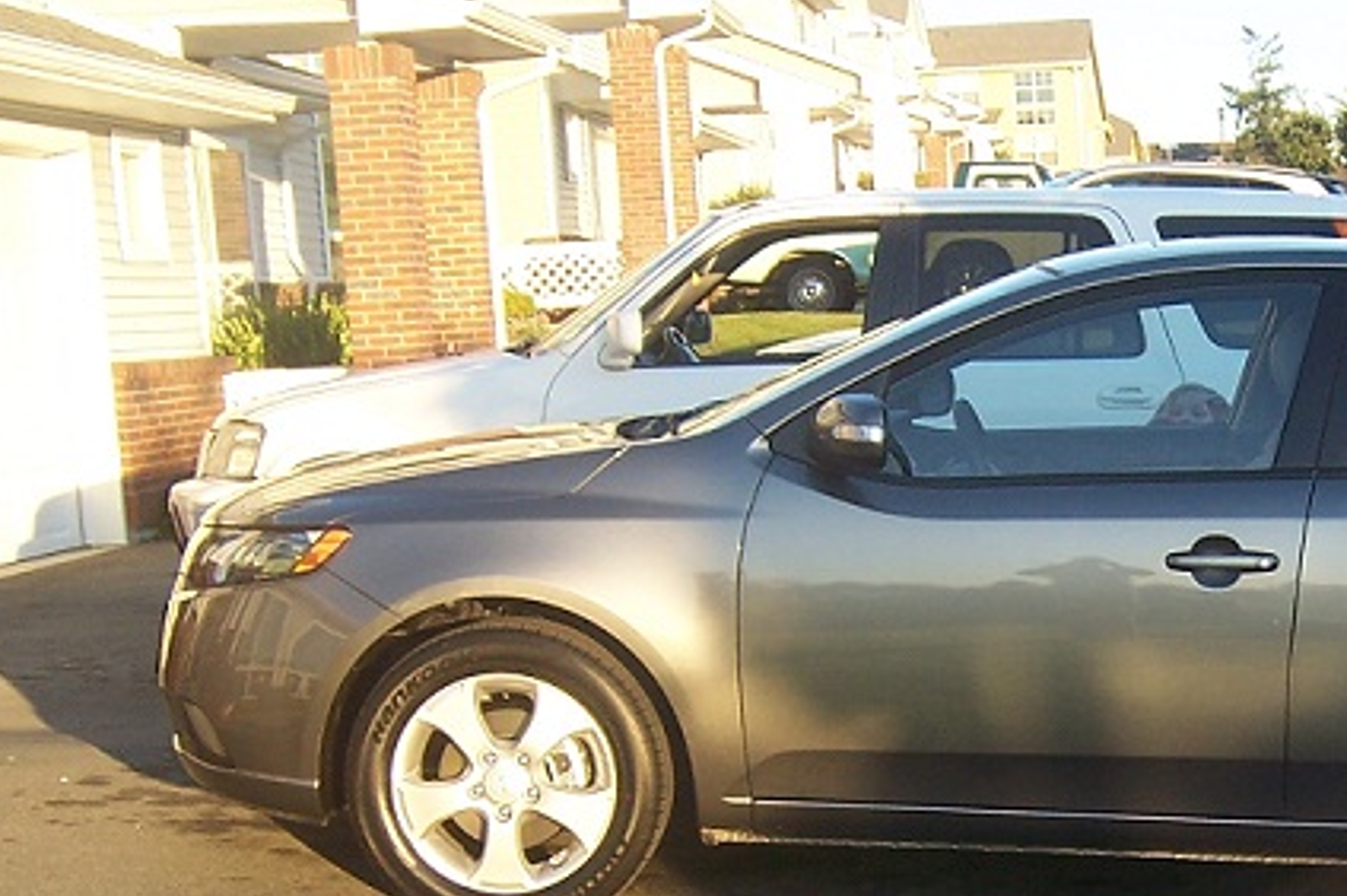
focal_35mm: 70
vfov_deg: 19.2
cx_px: 1226
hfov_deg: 27.7
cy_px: 705
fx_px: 2617
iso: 80
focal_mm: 5.5
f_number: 3.4
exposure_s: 1/180
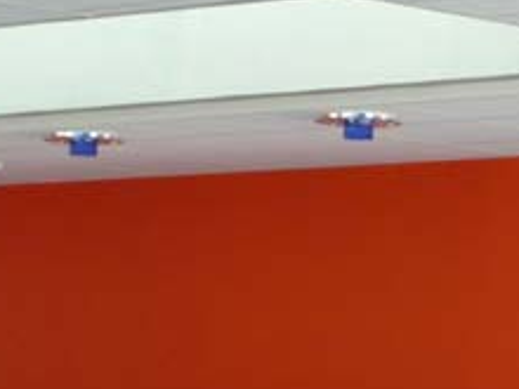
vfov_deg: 8.0
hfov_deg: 10.8
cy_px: 604
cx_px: 536
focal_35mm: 182
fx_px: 2729
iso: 160
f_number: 4.2
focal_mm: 8.5
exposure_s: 1/13
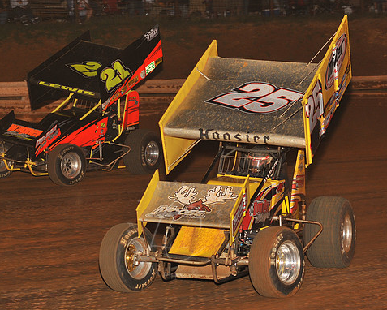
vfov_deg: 14.7
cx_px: 175
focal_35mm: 105
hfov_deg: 18.3
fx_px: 1203
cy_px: 155
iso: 800
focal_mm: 92
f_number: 6.3
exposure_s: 1/320
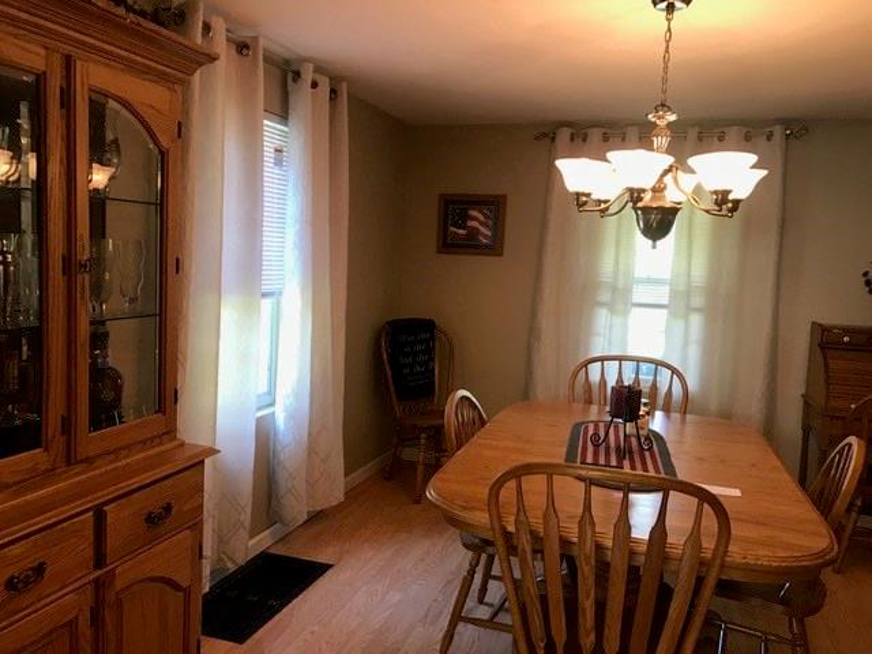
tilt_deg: -3.9
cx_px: 436
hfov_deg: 63.4
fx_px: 705
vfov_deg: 49.7
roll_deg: -2.5
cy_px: 327
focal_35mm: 28
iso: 40
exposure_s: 1/17
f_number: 1.8
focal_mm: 3.99
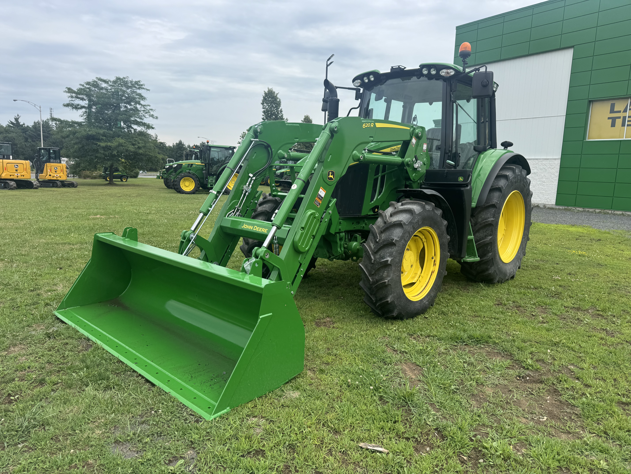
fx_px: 437
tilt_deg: -8.6
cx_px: 316
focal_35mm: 24
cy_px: 237
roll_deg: -0.4
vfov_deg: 56.8
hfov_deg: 71.6
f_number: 1.78
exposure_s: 1/3413
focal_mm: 6.76
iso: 80
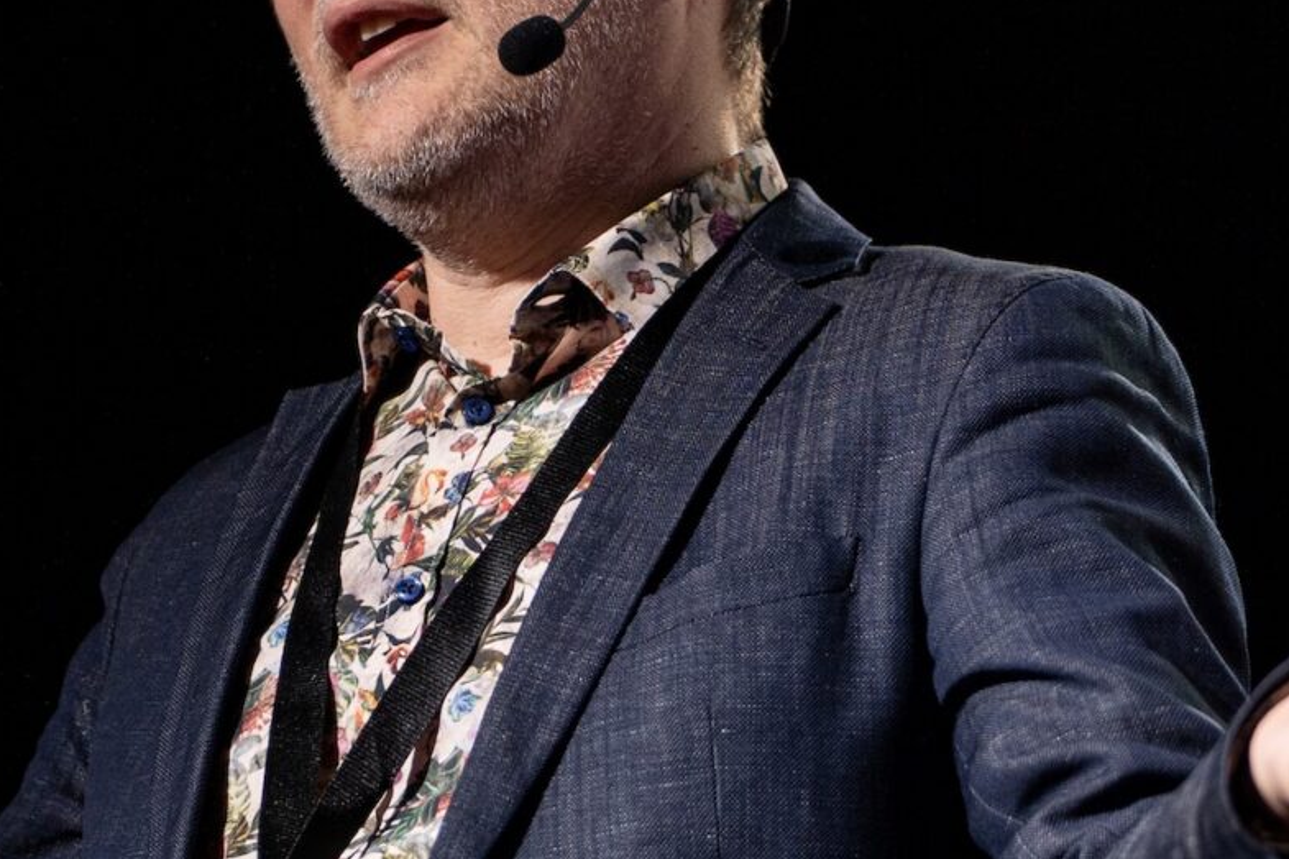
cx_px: 923
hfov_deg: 6.4
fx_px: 11562
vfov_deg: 4.3
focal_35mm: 323
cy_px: 237
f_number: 2.8
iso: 160
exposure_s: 1/125
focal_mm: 99
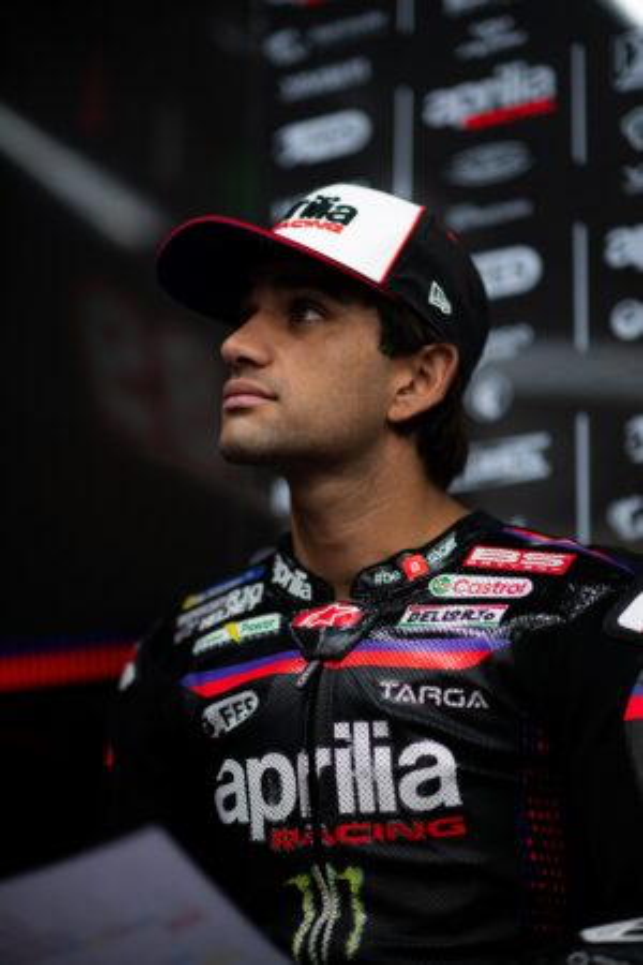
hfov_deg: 16.1
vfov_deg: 23.9
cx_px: 322
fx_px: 2277
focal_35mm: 85
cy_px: 482
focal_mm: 85
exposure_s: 1/320
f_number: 1.4
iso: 640
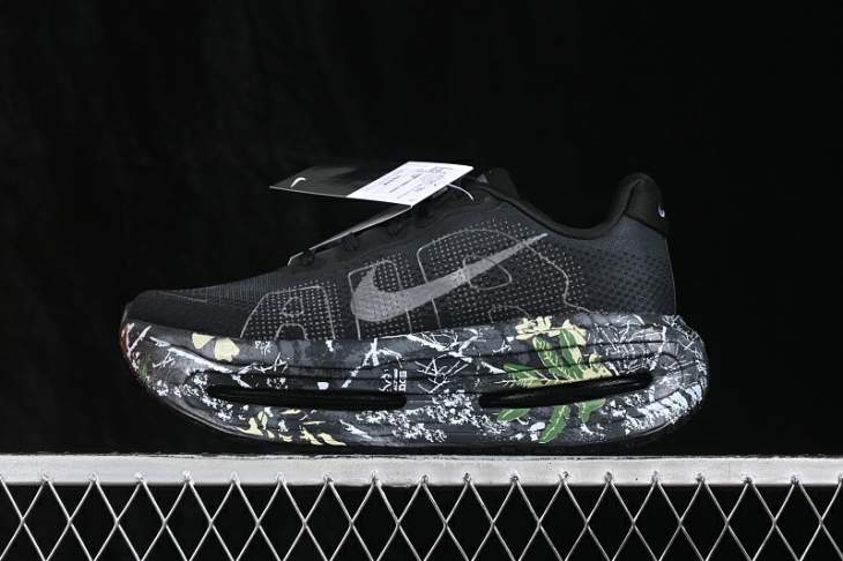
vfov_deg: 18.2
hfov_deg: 27.0
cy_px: 280
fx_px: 1755
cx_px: 422
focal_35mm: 75
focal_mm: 50
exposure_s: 1/60
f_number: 6.3
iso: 160
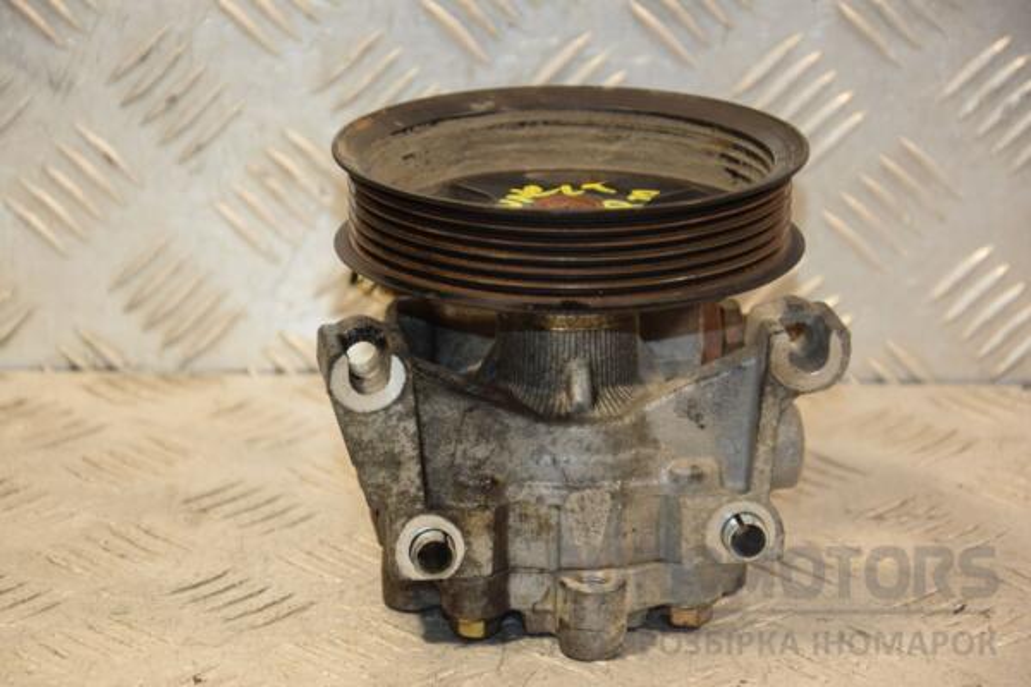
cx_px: 516
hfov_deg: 15.2
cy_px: 344
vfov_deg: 10.2
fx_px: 3866
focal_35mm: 135
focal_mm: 90
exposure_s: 1/125
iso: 800
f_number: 5.6
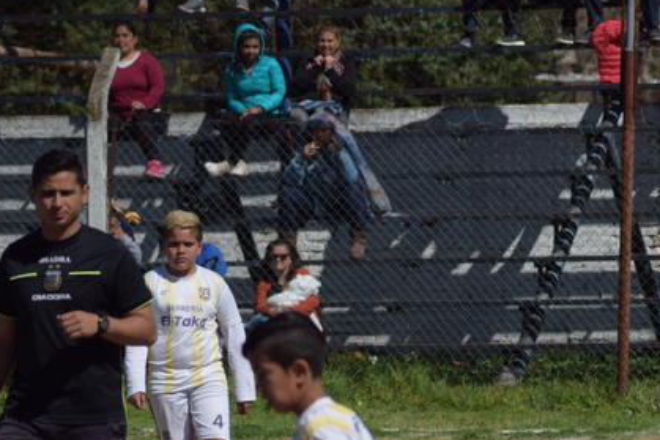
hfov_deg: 4.6
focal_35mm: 444
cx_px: 258
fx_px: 8136
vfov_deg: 3.1
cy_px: 403
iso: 400
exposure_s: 1/3200
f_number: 9
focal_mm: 155
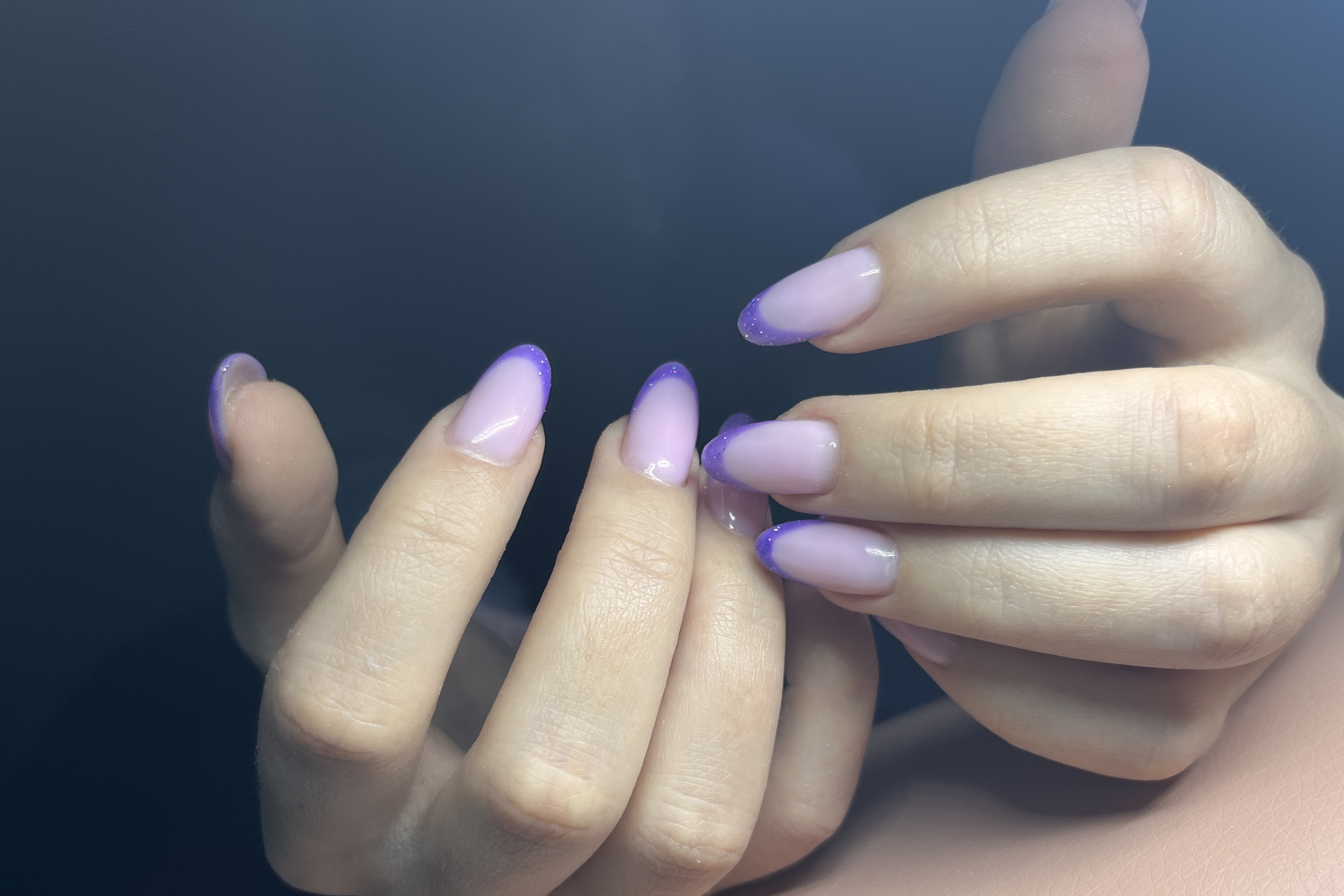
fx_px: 1157
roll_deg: +25.0
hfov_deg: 60.3
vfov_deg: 42.0
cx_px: 688
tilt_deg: -14.4
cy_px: 567
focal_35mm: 31
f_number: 1.6
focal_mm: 5.1
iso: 64
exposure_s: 1/121
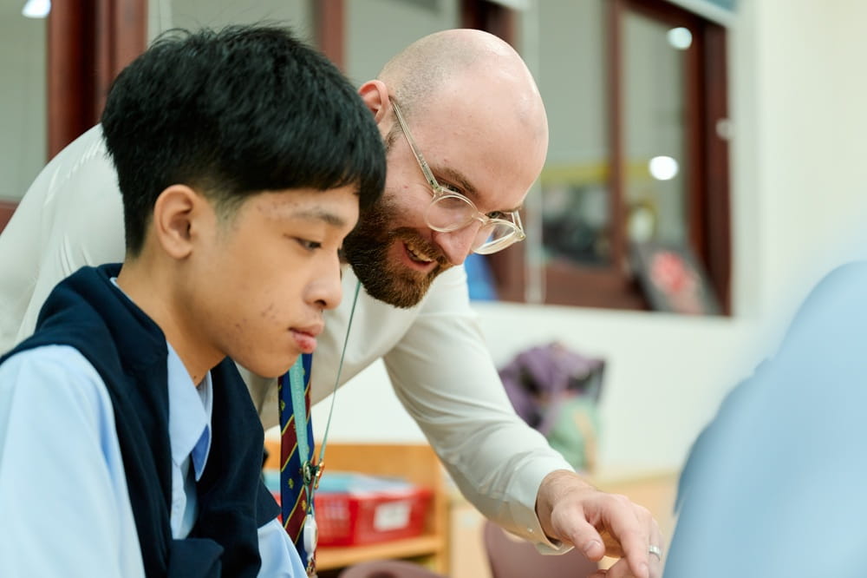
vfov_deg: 19.4
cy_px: 289
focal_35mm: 70
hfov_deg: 28.9
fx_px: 1685
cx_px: 434
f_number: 2.8
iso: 400
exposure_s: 1/200
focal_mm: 70
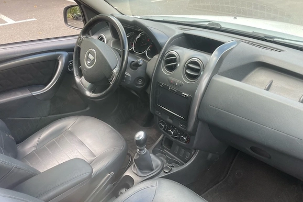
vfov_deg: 46.3
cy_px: 115
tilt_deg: -36.2
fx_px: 236
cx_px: 149
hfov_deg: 65.5
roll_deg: -0.3
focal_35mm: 28
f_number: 1.6
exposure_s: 1/121
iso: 64
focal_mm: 4.2
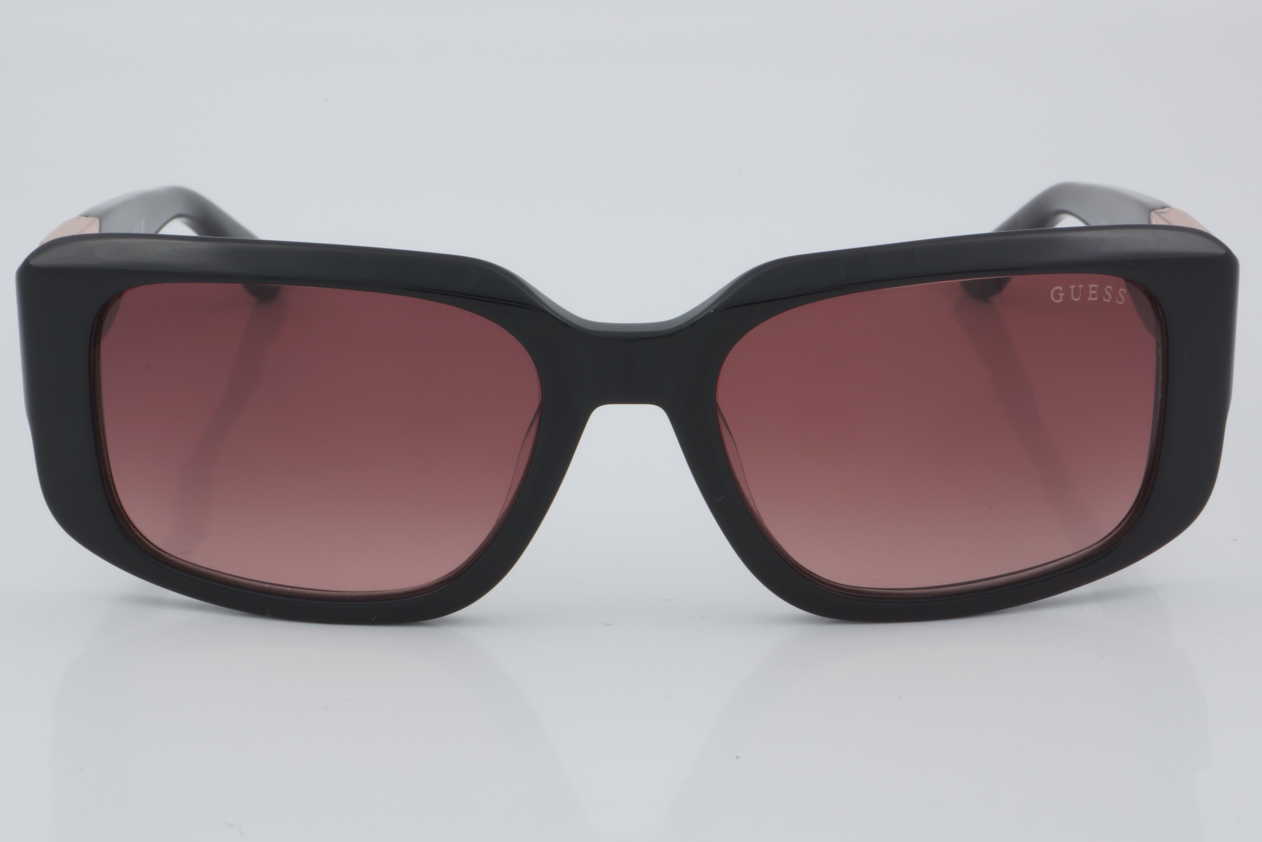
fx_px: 2892
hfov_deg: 24.6
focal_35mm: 82
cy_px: 421
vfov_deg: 16.6
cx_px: 631
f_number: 32
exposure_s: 1/4
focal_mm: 55
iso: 100
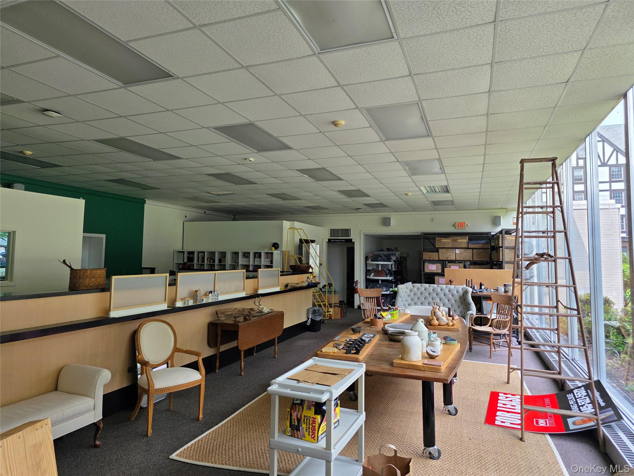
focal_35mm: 23
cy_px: 238
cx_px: 317
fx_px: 421
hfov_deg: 73.9
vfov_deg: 58.9
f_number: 1.7
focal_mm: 6.3
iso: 50
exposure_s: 1/359
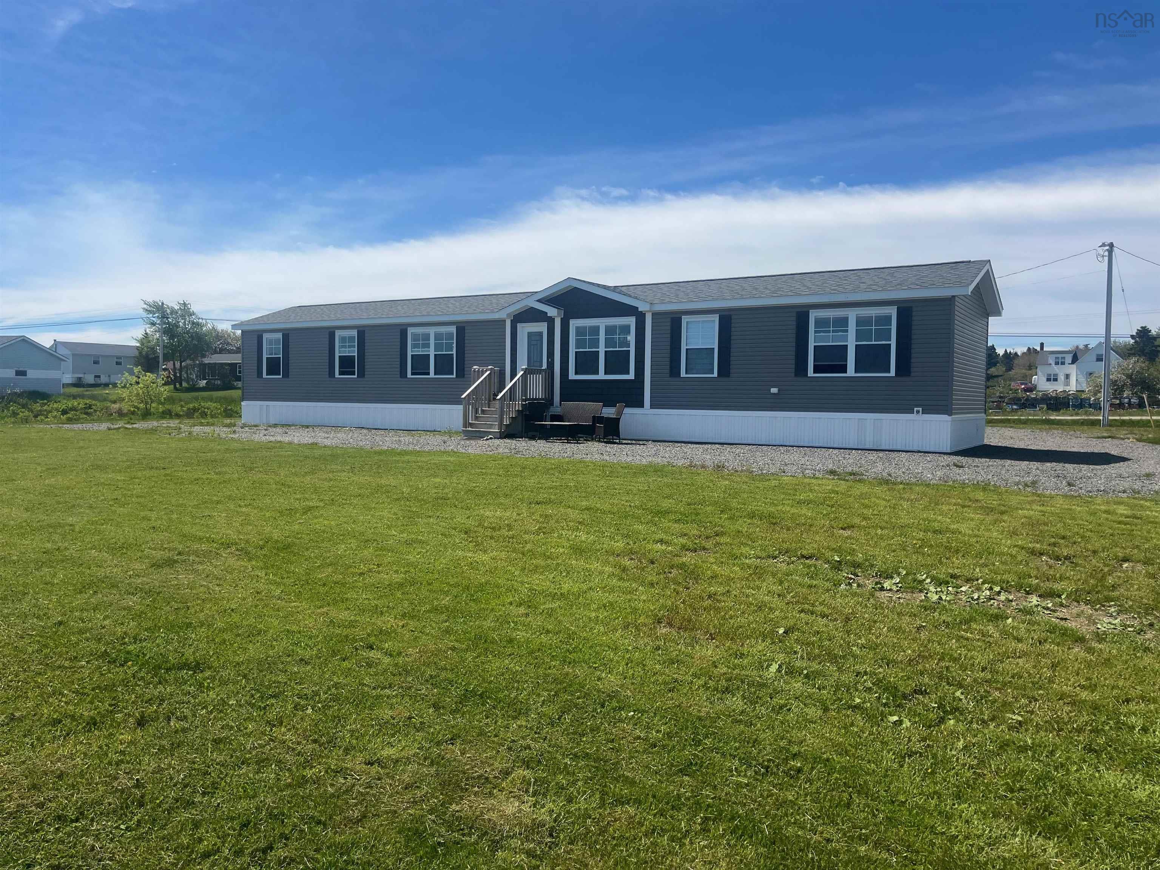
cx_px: 580
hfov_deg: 67.3
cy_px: 435
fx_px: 871
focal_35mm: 26
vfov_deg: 53.1
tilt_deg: -1.2
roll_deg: -1.4
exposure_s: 1/4310
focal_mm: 5.1
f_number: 1.6
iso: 50
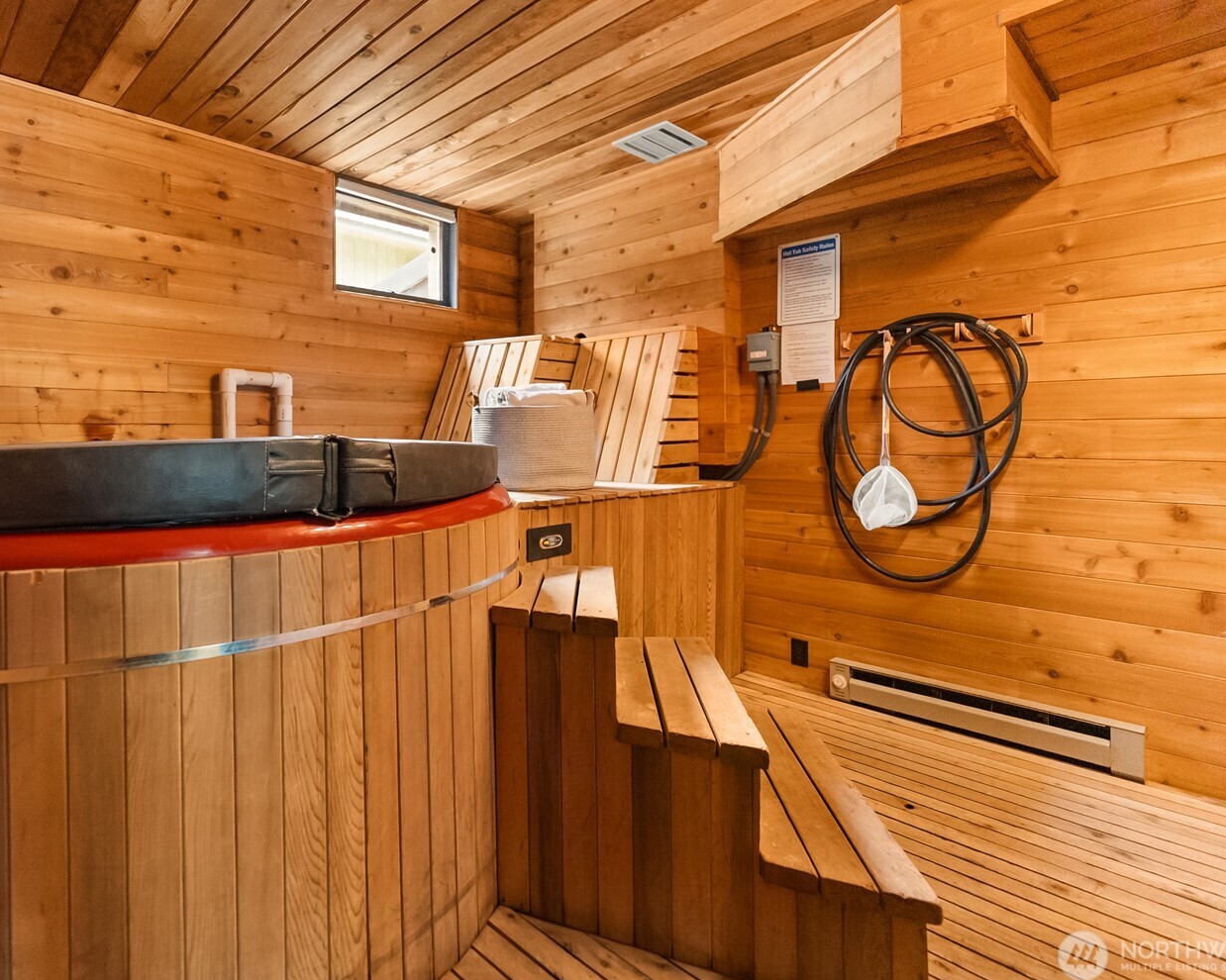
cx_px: 460
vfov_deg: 73.5
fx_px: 653
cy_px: 434
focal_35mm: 18
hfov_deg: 84.7
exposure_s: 1/15
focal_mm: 14
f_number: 2.8
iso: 1000
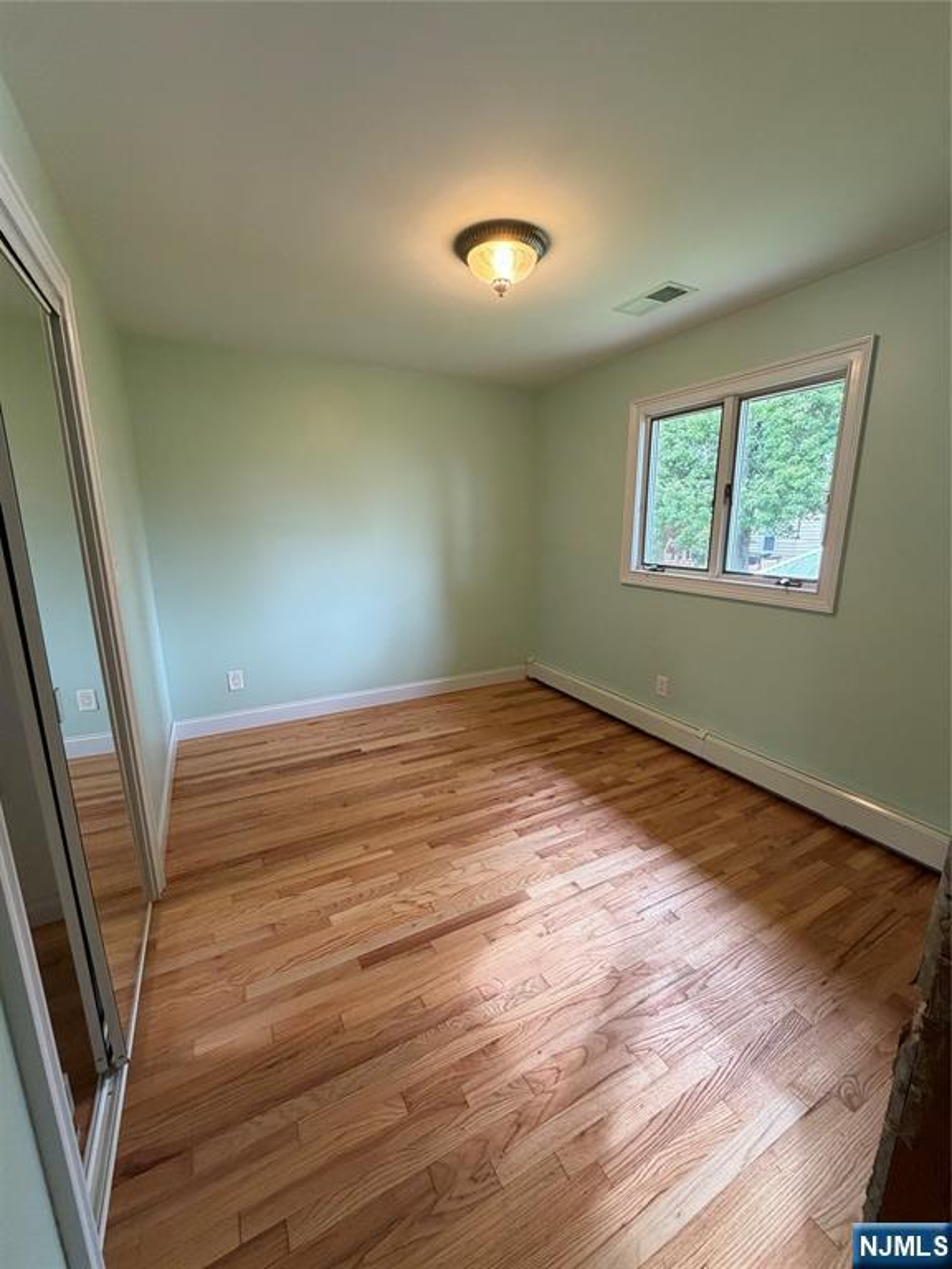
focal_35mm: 14
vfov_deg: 102.1
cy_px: 634
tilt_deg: -12.8
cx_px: 476
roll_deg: +0.1
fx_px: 513
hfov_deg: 85.7
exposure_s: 1/60
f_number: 2.2
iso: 320
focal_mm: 2.22
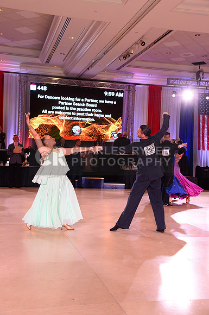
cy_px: 158
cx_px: 104
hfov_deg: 28.0
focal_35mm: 48
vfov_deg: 41.2
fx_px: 419
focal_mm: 48
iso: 2500
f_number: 6.3
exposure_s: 1/250
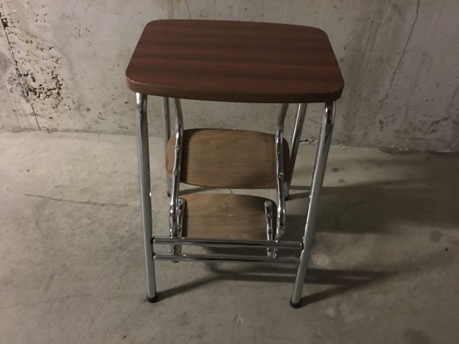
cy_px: 172
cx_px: 230
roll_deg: -0.8
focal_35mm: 29
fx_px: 385
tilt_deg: -41.7
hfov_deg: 61.7
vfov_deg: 48.2
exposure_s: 1/4
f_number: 2.2
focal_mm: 4.15
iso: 160
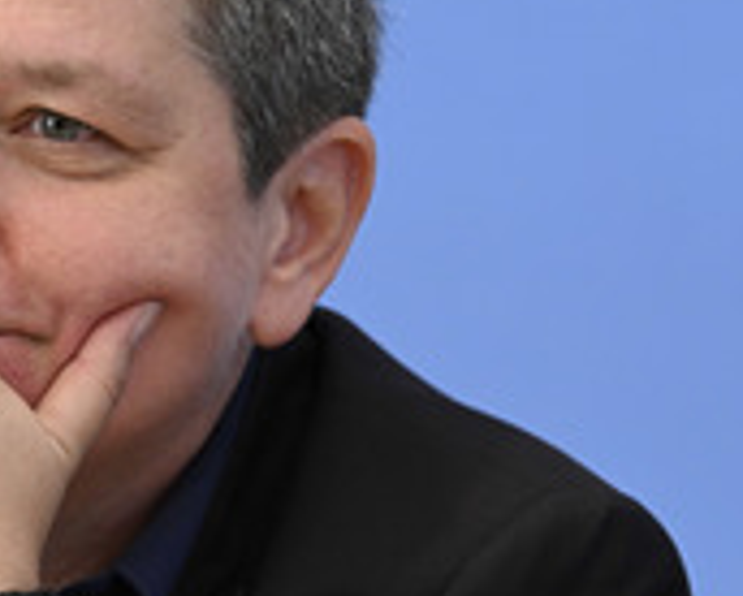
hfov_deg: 5.1
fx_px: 8388
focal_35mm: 381
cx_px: -32
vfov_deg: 4.1
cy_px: 307
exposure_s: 1/800
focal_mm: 155
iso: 3200
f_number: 5
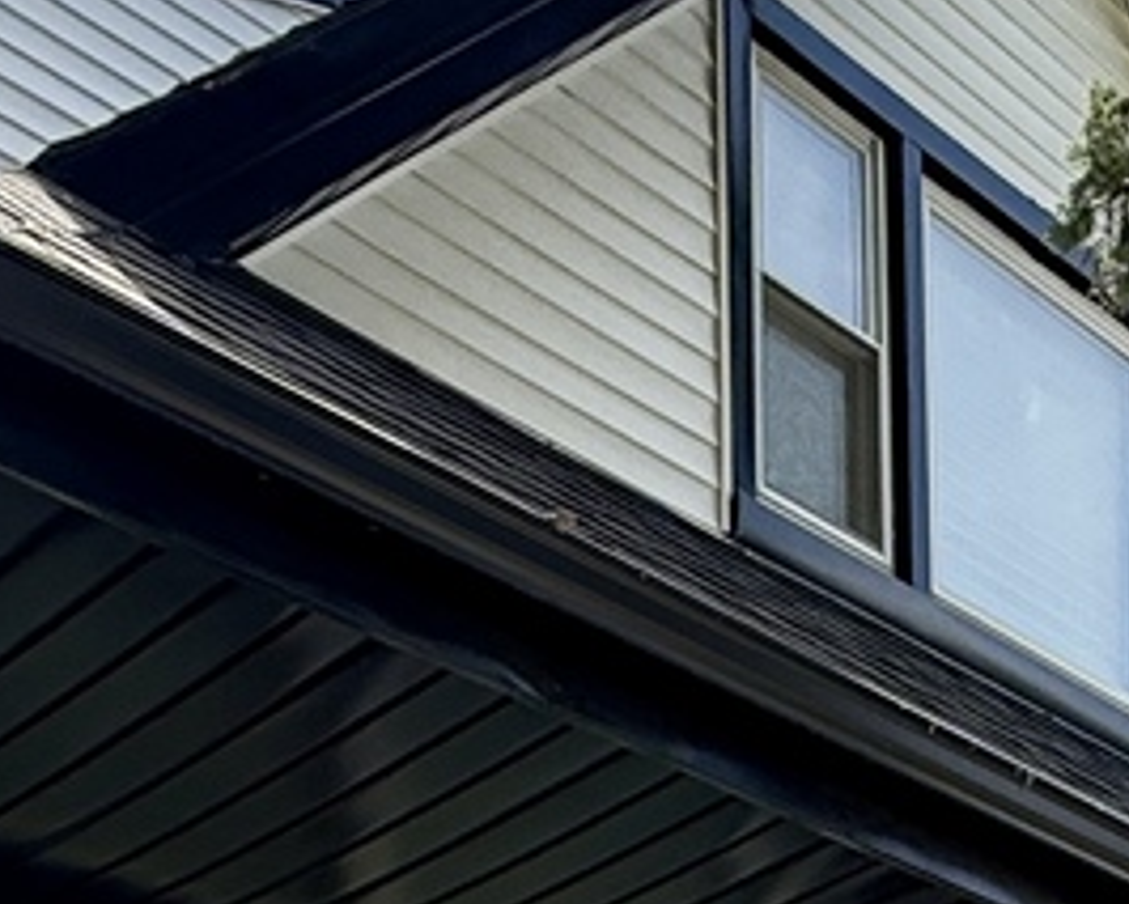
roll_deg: +0.5
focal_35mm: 74
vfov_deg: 16.8
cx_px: 1201
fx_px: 2474
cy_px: 1668
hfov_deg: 24.2
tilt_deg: +7.0
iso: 64
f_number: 2.2
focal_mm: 2.22
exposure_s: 1/717
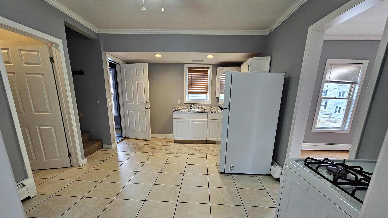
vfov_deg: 68.9
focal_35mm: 15
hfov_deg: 103.0
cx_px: 190
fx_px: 154
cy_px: 142
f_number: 2.2
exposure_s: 1/60
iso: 160
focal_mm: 2.2
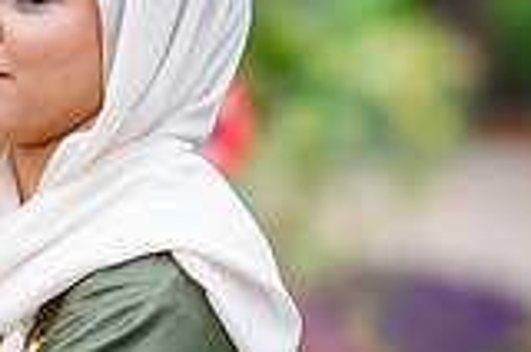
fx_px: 4549
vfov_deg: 4.4
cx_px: -163
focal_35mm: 309
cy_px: 218
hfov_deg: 6.6
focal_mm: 85
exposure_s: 1/2000
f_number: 1.4
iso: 100
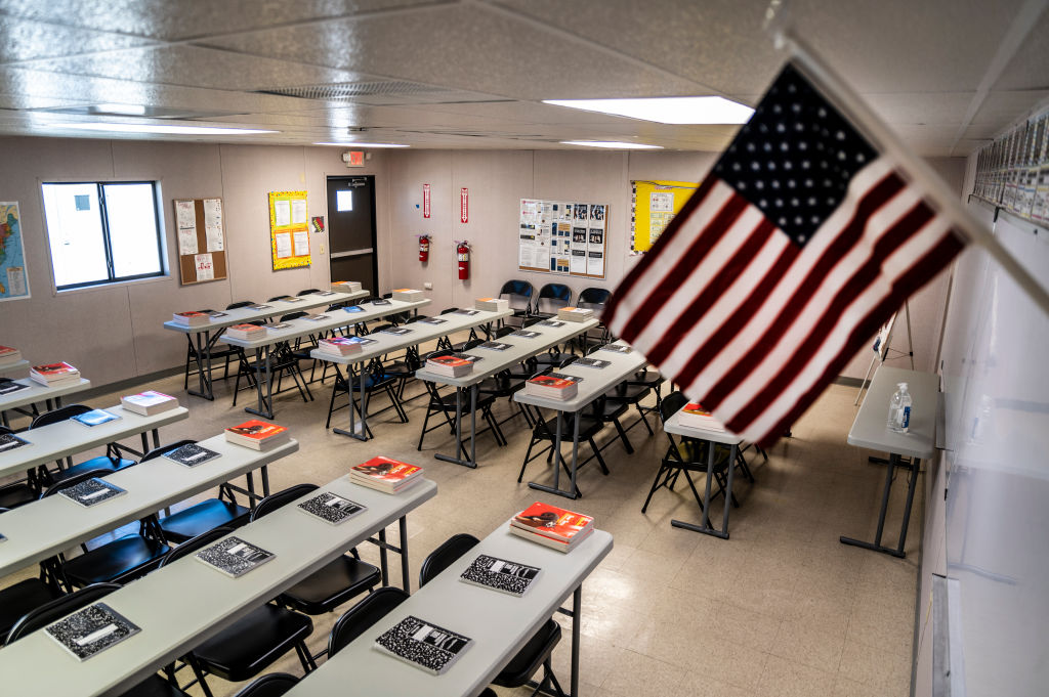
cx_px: 524
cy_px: 348
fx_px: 699
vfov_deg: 53.1
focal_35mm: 24
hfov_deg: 73.8
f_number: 2.8
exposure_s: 1/80
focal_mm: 24
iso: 320
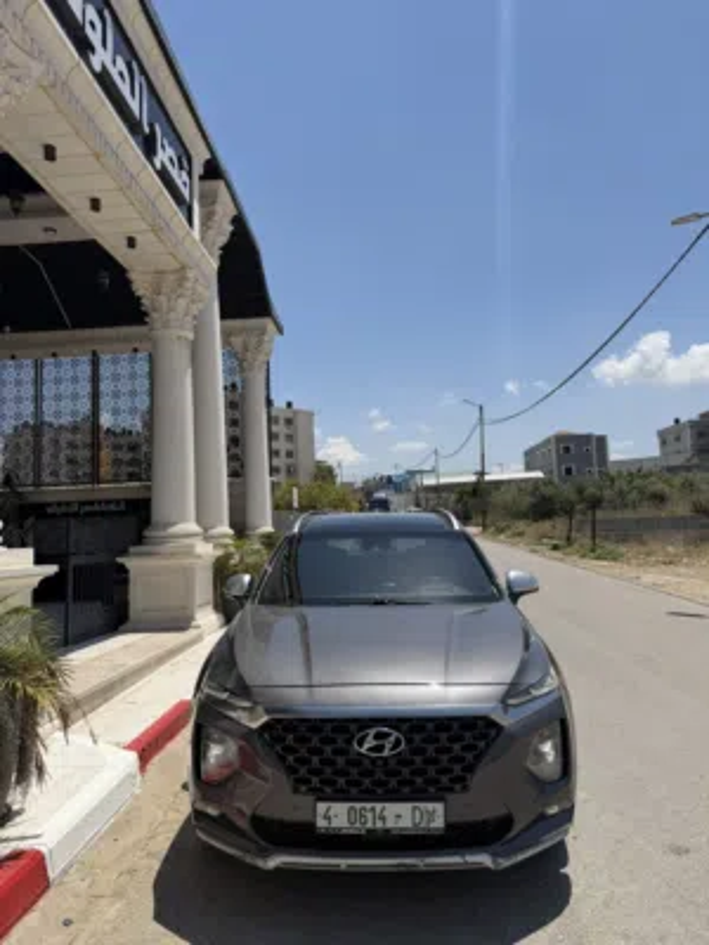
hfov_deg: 56.8
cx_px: 354
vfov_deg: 71.6
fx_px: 655
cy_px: 472
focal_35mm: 24
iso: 80
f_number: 1.78
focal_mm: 6.76
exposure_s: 1/8130
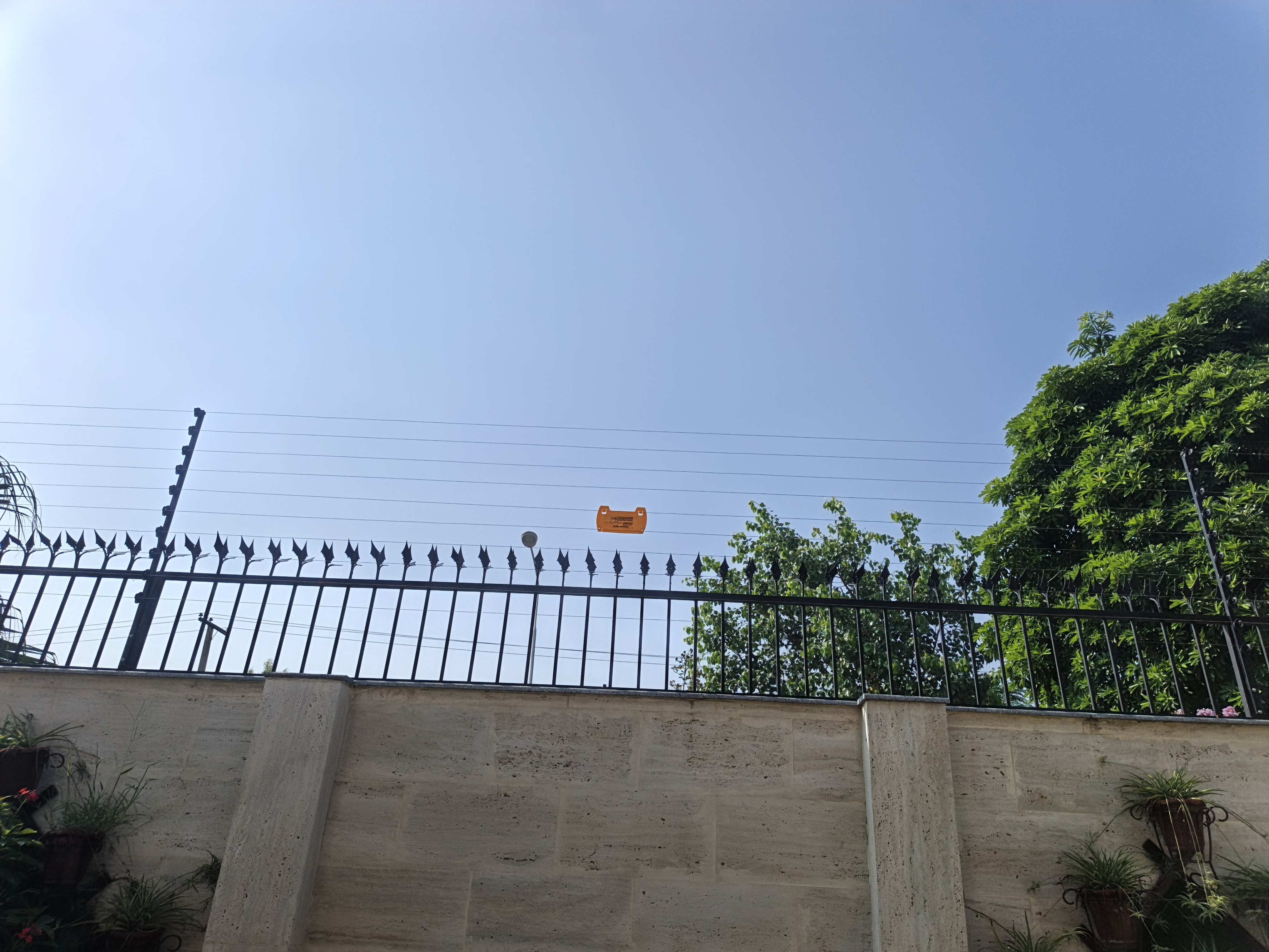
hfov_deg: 73.9
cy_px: 476
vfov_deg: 58.9
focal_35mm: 23
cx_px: 634
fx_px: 843
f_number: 1.8
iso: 54
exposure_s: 1/2849
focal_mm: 5.56
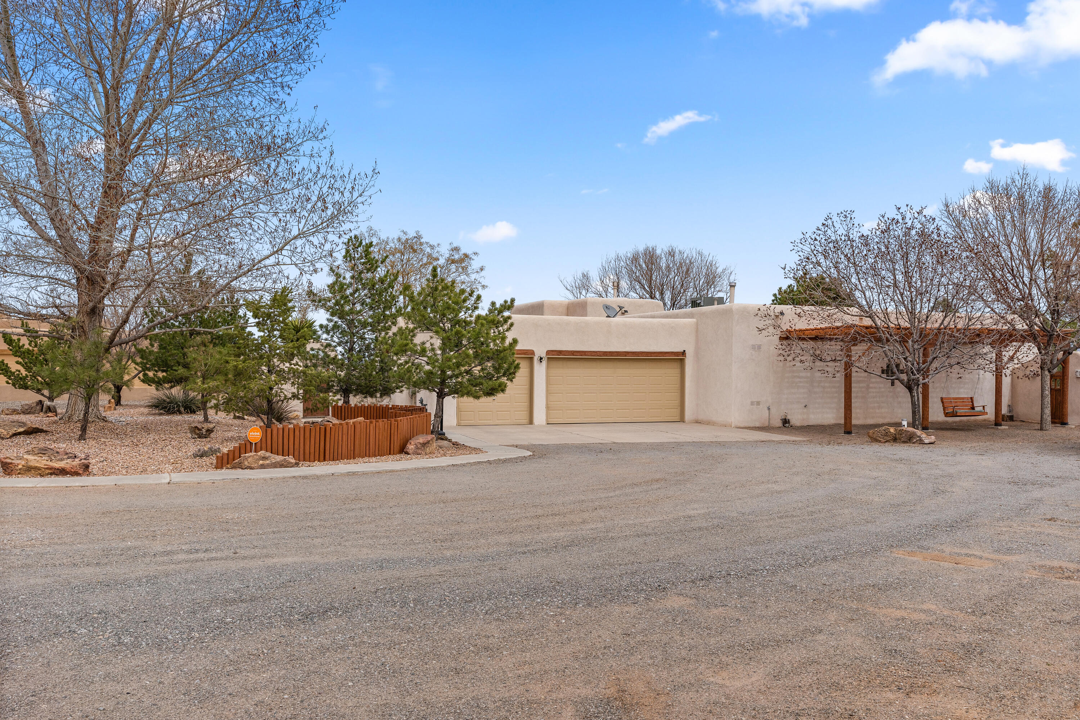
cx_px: 540
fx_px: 930
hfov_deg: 60.3
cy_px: 360
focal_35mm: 31
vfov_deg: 42.3
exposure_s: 1/800
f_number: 9
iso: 320
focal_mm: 31
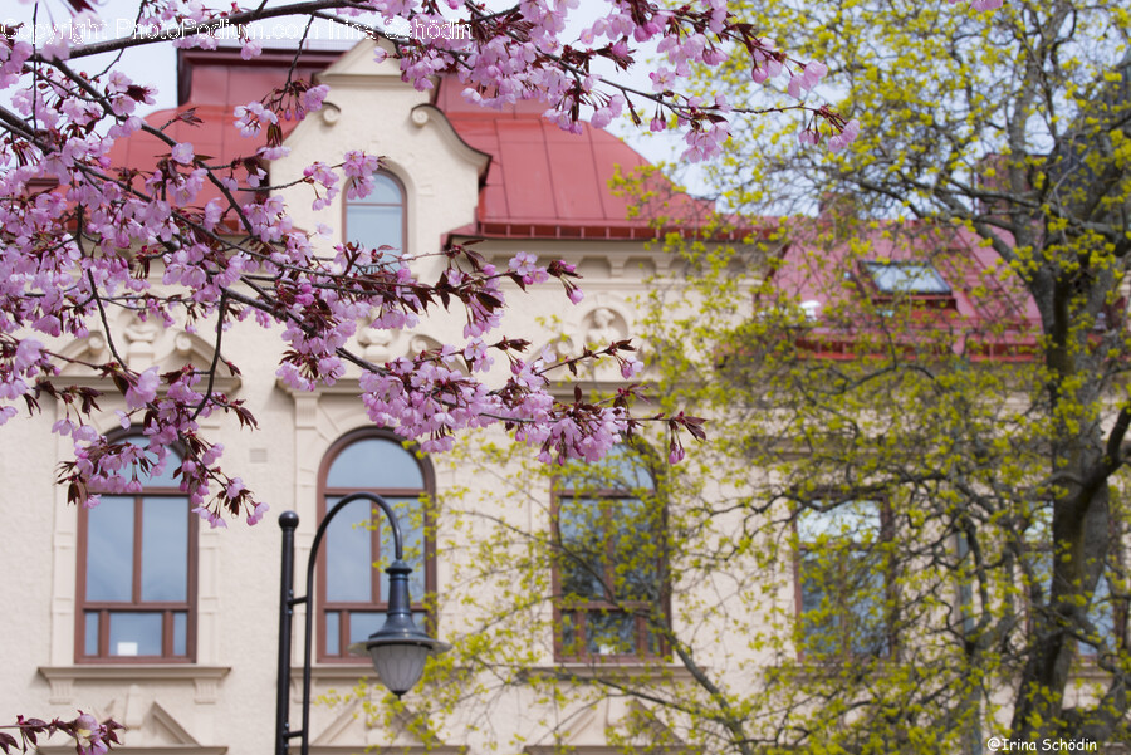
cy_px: 378
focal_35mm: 90
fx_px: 2829
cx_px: 566
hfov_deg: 22.6
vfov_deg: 15.2
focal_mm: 90
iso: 100
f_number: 18
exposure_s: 1/80
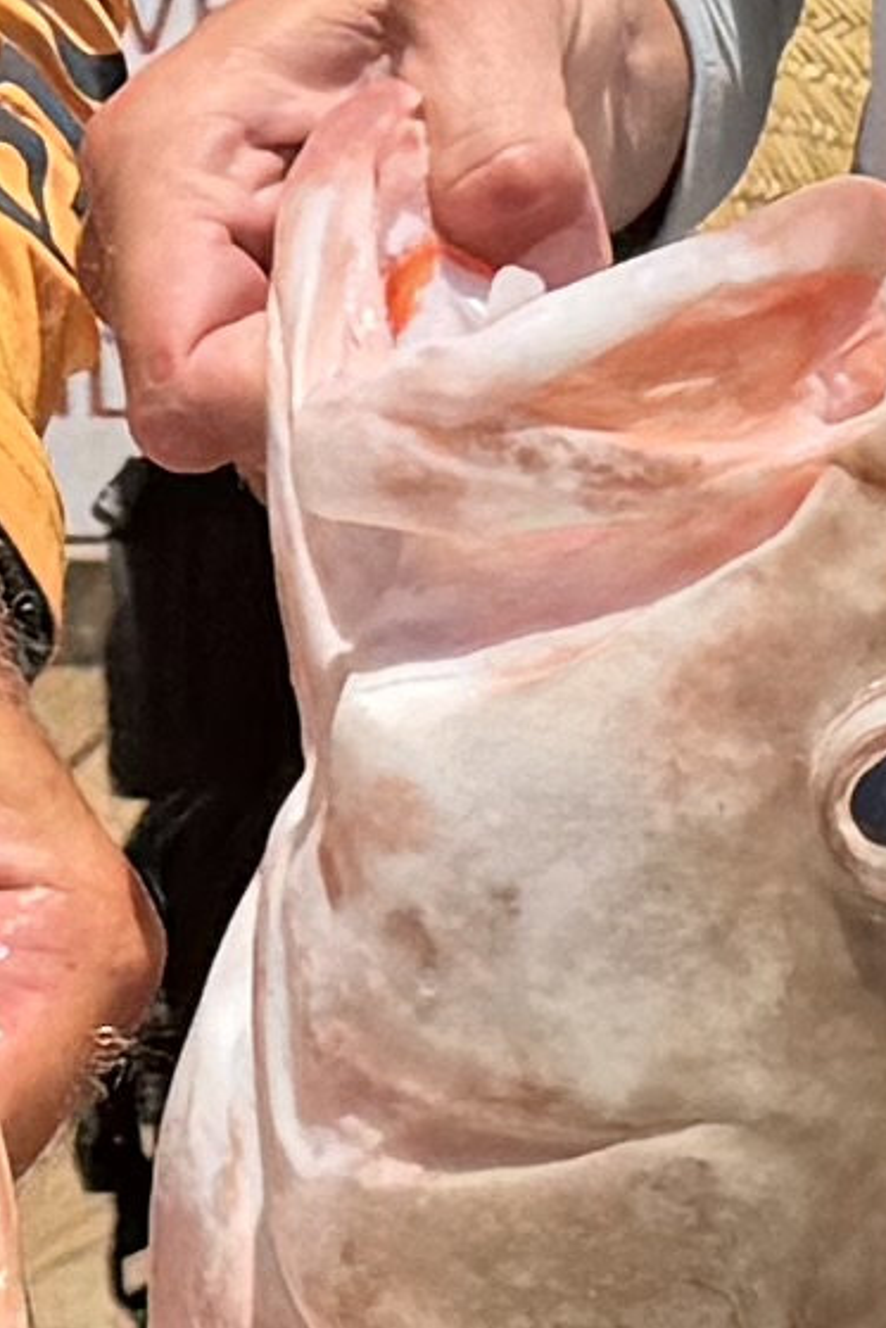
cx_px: -325
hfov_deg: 5.4
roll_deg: +2.8
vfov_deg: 8.1
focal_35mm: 255
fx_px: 9407
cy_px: 316
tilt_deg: -10.1
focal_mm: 6.76
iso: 80
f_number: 1.78
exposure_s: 1/6711
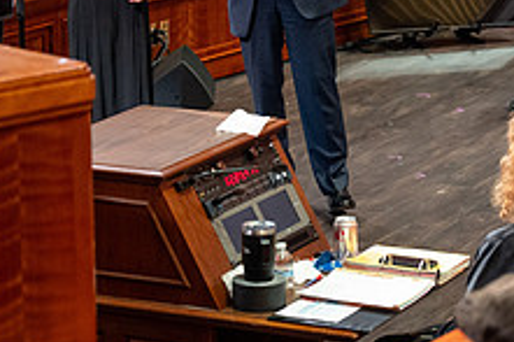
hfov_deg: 11.1
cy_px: 134
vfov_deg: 7.5
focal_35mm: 184
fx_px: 2625
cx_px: 454
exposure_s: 1/250
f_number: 2.8
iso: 1600
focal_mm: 70
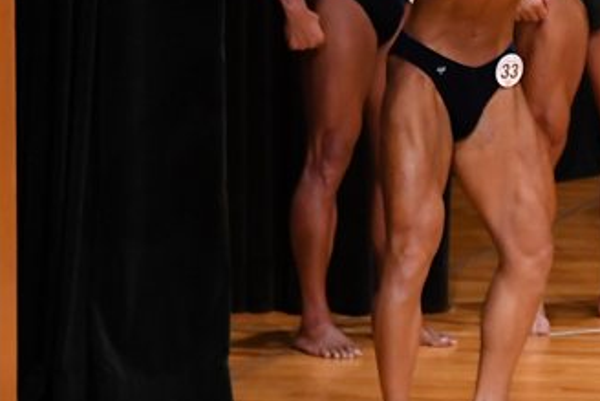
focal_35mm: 602
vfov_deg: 2.3
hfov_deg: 3.4
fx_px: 10037
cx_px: 674
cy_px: 66
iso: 5000
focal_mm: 170
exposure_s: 1/400
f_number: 5.6
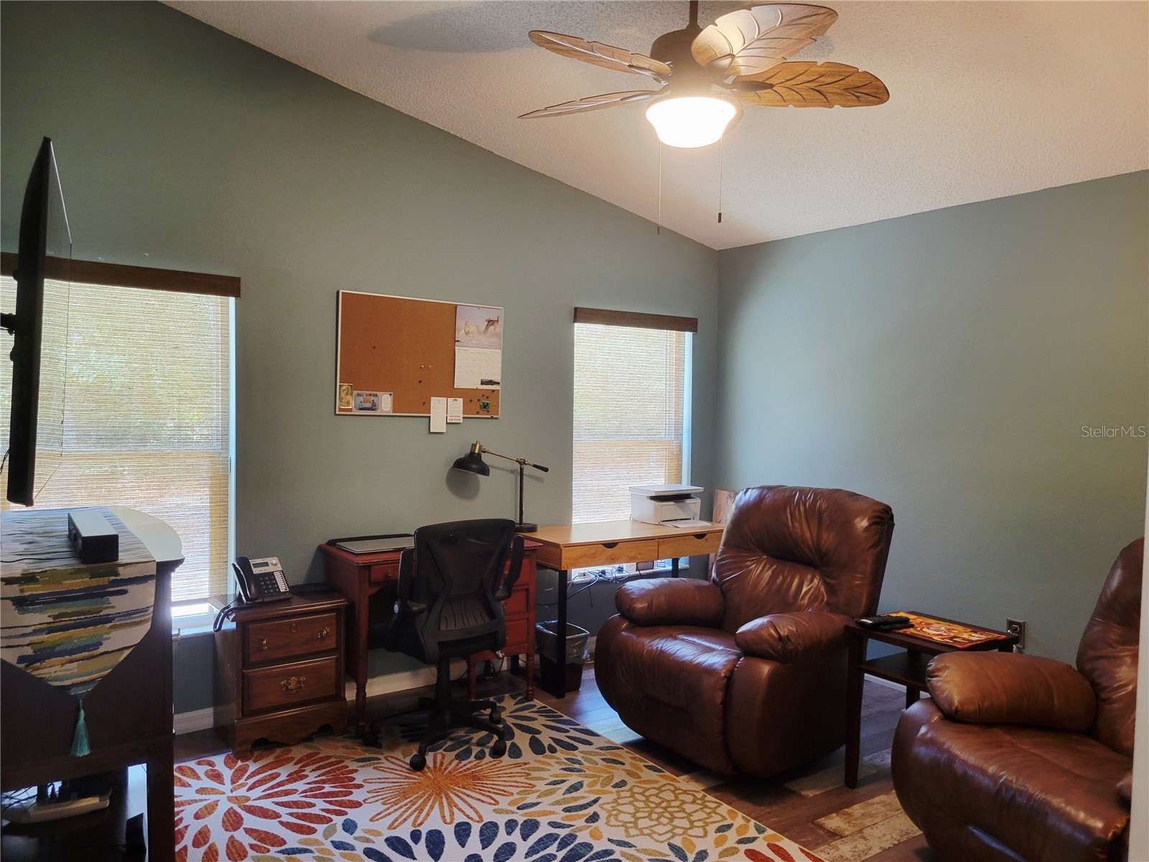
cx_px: 574
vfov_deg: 53.1
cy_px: 431
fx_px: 863
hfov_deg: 67.3
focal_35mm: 26
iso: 160
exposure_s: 1/40
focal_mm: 5.4
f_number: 1.8
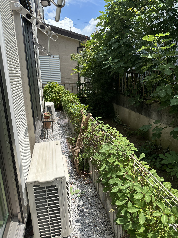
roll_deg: +0.9
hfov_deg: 56.8
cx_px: 89
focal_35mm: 24
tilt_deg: -13.0
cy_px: 119
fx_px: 165
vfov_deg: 71.6
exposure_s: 1/2967
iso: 80
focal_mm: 6.86
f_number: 1.78
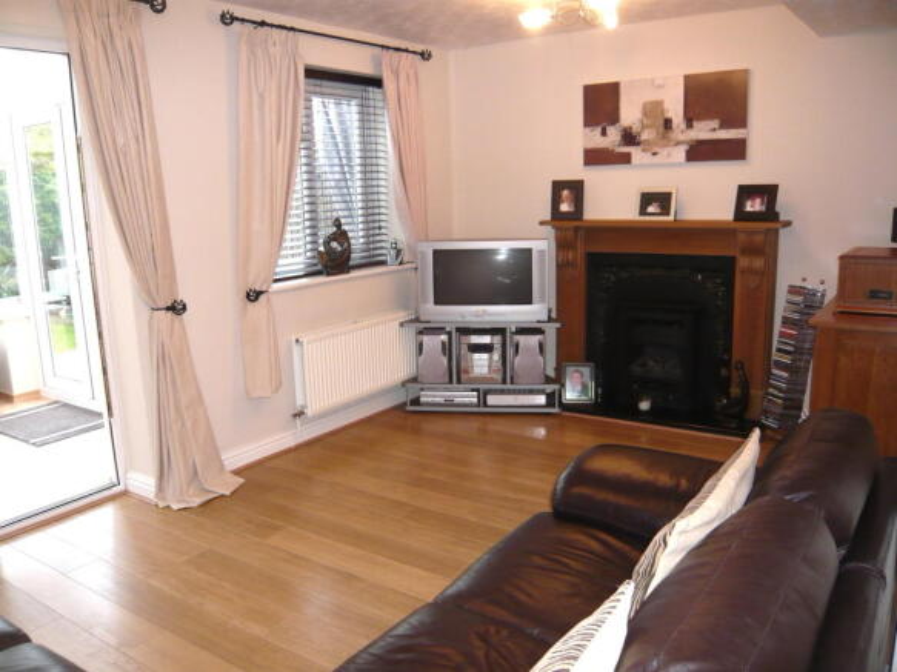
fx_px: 725
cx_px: 448
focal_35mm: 28
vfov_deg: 49.7
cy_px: 336
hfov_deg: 63.5
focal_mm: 4.6
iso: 200
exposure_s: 1/30
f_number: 2.8
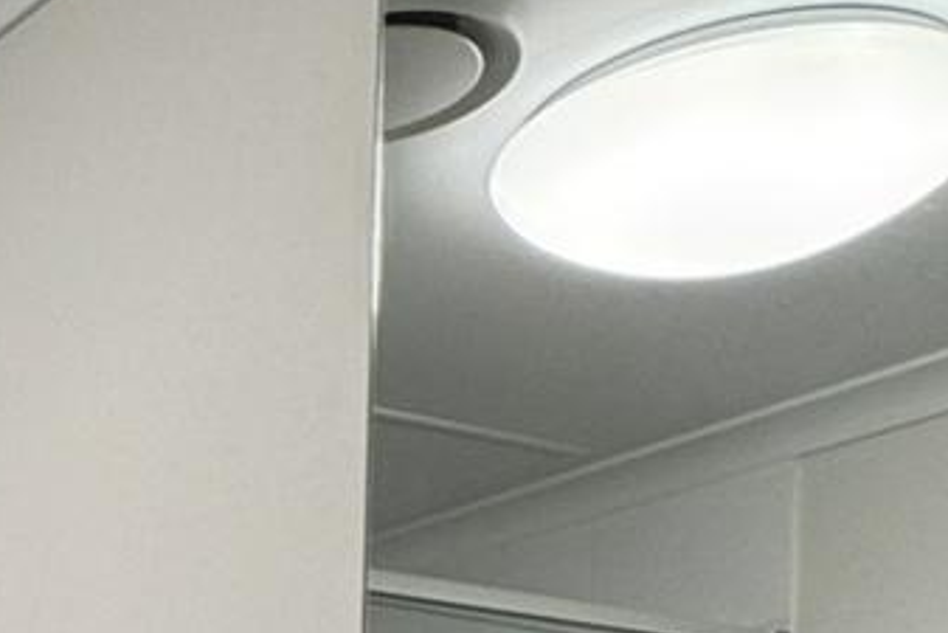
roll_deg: +0.4
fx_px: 2186
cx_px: -444
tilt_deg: -4.5
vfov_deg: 13.7
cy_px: 1317
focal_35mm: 83
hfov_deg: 21.0
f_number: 2.2
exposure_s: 1/100
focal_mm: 2.22
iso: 80
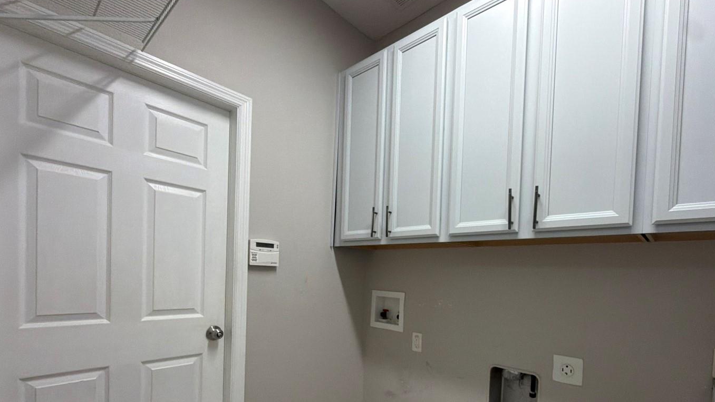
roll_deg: -1.1
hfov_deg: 92.2
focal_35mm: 18
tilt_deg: -1.1
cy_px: 284
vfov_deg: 58.9
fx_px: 341
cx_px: 401
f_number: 2.2
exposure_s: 1/120
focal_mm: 2.22
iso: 320
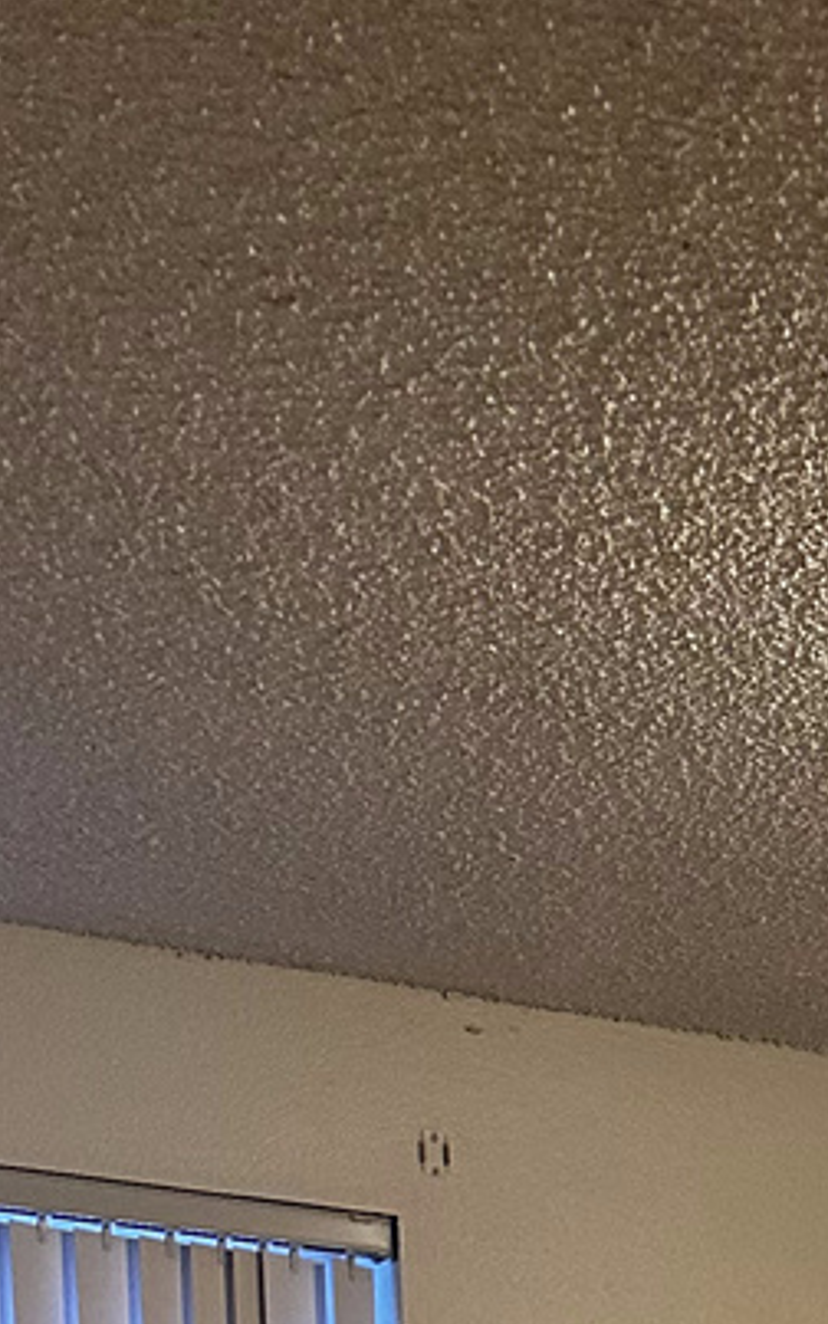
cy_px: 2507
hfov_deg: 12.2
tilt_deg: -7.4
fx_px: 3501
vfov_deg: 16.9
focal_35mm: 97
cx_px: 1574
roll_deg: -1.4
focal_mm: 6.86
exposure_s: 1/60
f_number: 1.78
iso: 320
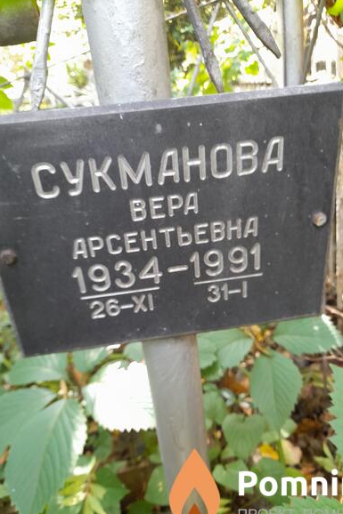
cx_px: 174
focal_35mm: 27
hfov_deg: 47.9
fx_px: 386
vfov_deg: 67.4
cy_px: 264
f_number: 2
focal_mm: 4.6
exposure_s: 1/50
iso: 160
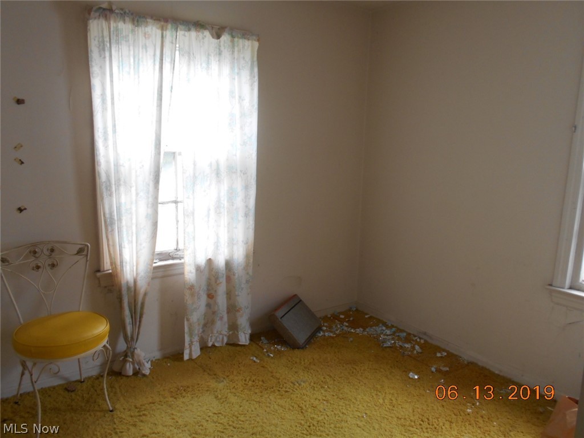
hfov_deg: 67.3
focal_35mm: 26
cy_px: 219
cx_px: 292
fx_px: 439
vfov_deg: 53.1
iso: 160
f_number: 3.2
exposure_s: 1/30
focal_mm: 4.6
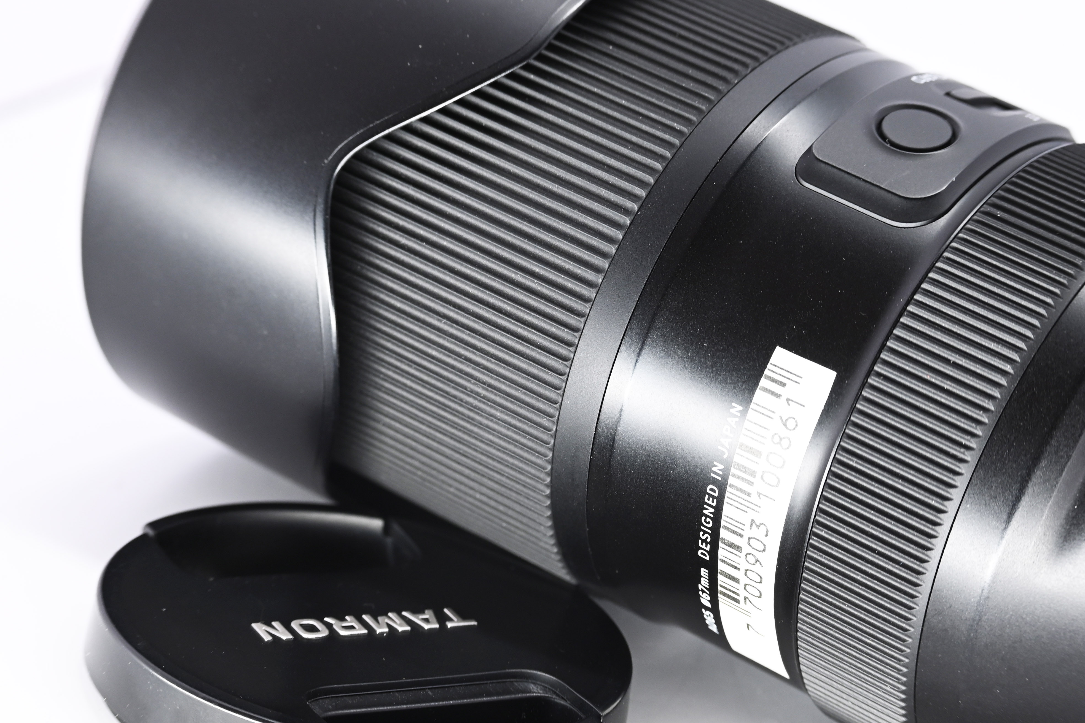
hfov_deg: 17.3
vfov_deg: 11.6
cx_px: 542
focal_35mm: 118
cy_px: 362
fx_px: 3556
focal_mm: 79
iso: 500
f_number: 9
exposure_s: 1/100
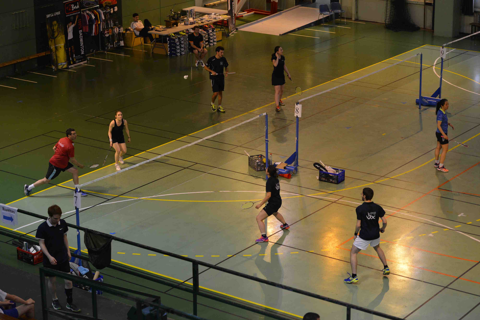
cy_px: 160
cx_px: 240
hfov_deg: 23.6
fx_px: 1147
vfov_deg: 15.9
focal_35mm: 86
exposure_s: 1/500
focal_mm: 86
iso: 1600
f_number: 3.3
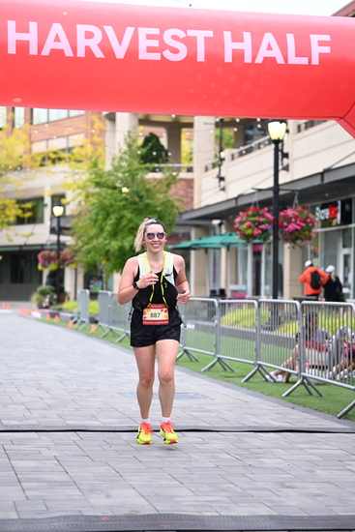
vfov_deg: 24.2
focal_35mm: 84
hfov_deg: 16.3
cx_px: 178
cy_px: 266
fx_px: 1242
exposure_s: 1/1250
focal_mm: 84
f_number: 2.8
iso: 640
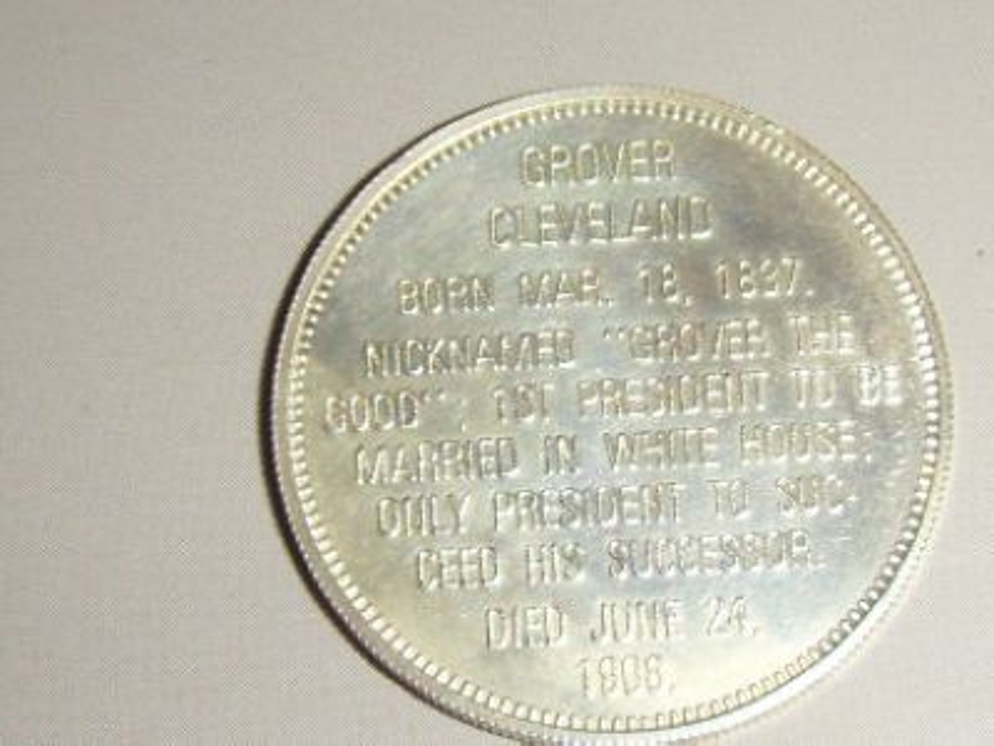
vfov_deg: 36.8
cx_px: 497
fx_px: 1120
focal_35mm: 39
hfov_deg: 47.9
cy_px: 373
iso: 100
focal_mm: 6.6
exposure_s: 1/45
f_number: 6.2
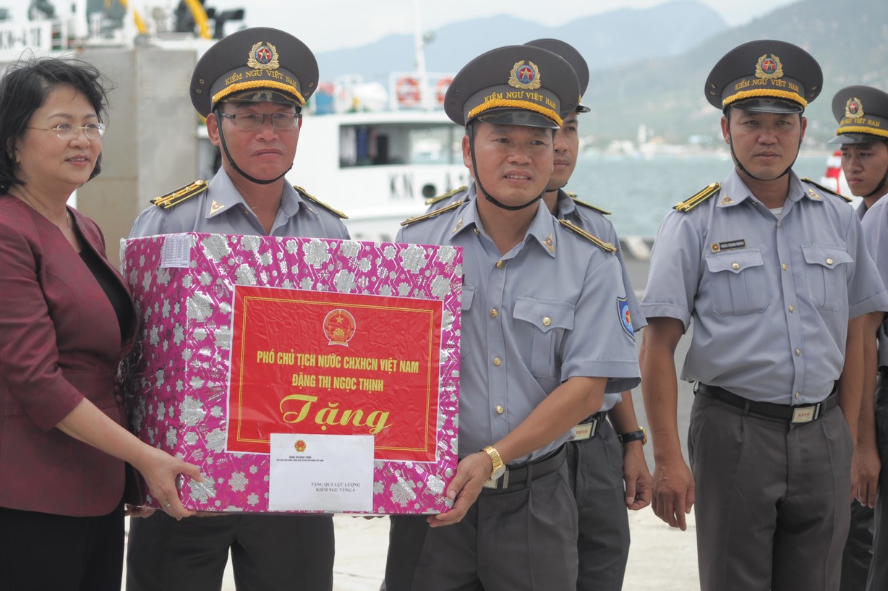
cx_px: 255
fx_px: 2810
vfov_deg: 12.0
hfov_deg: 17.9
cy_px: 212
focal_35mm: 114
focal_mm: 70
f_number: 4
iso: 200
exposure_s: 1/800
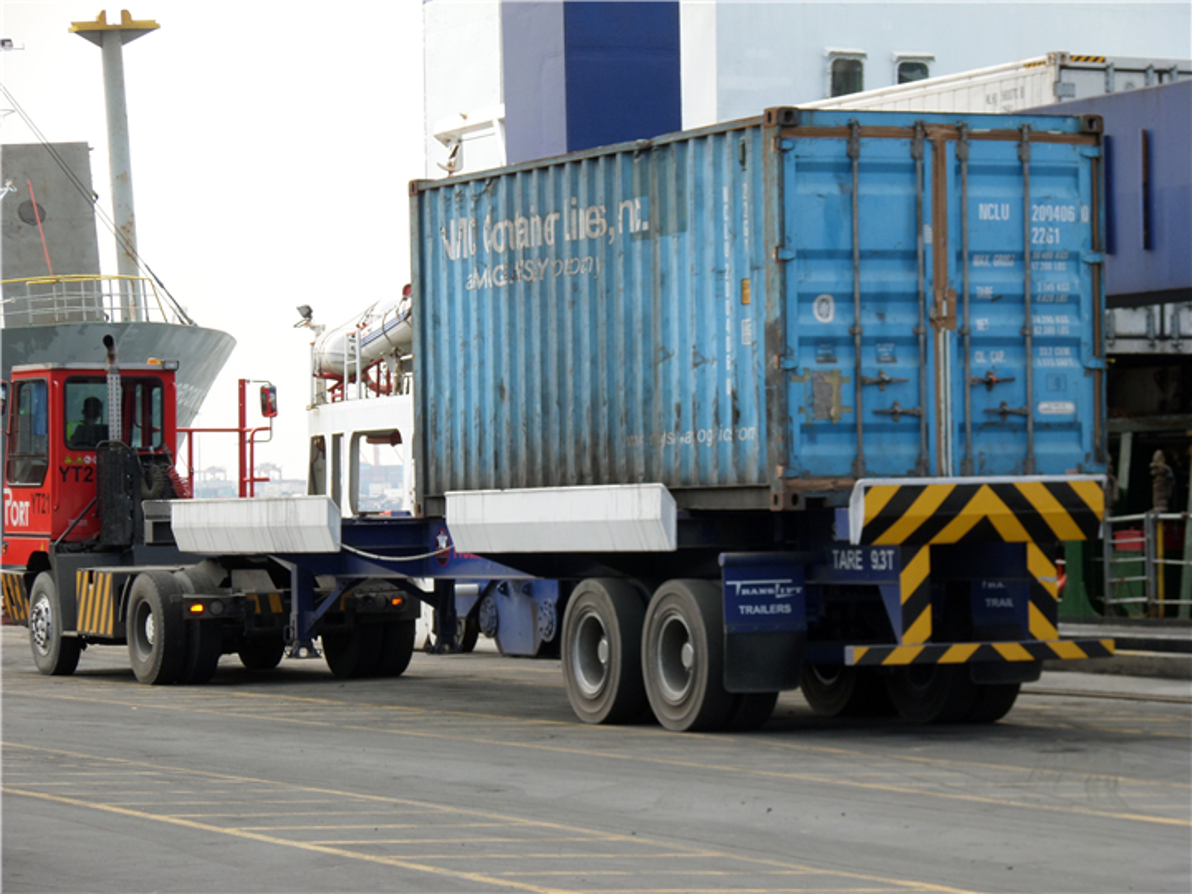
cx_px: 596
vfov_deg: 11.1
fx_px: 4614
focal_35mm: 134
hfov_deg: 14.7
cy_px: 447
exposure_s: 1/90
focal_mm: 24.1
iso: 80
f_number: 5.8
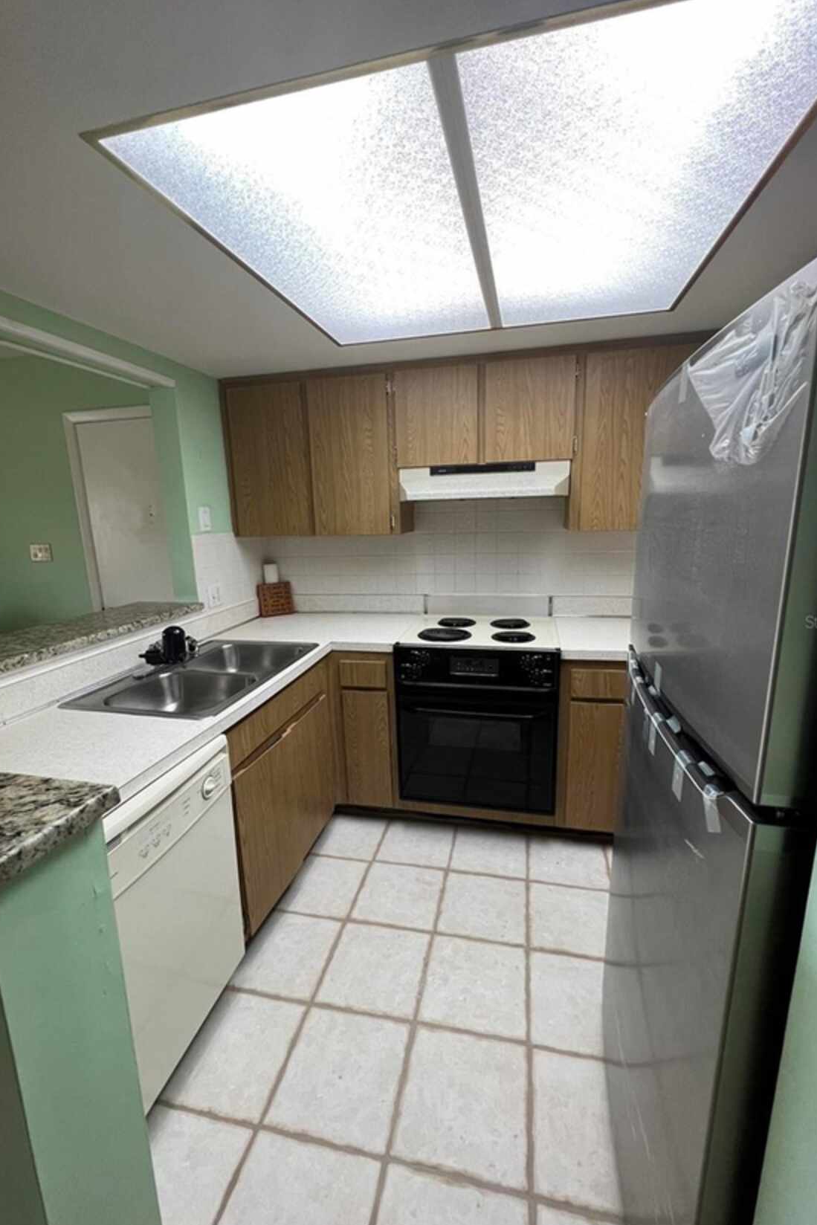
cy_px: 621
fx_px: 476
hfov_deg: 81.2
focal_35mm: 14
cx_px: 404
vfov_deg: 104.2
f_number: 1.8
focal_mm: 1.57
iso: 160
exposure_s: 1/60
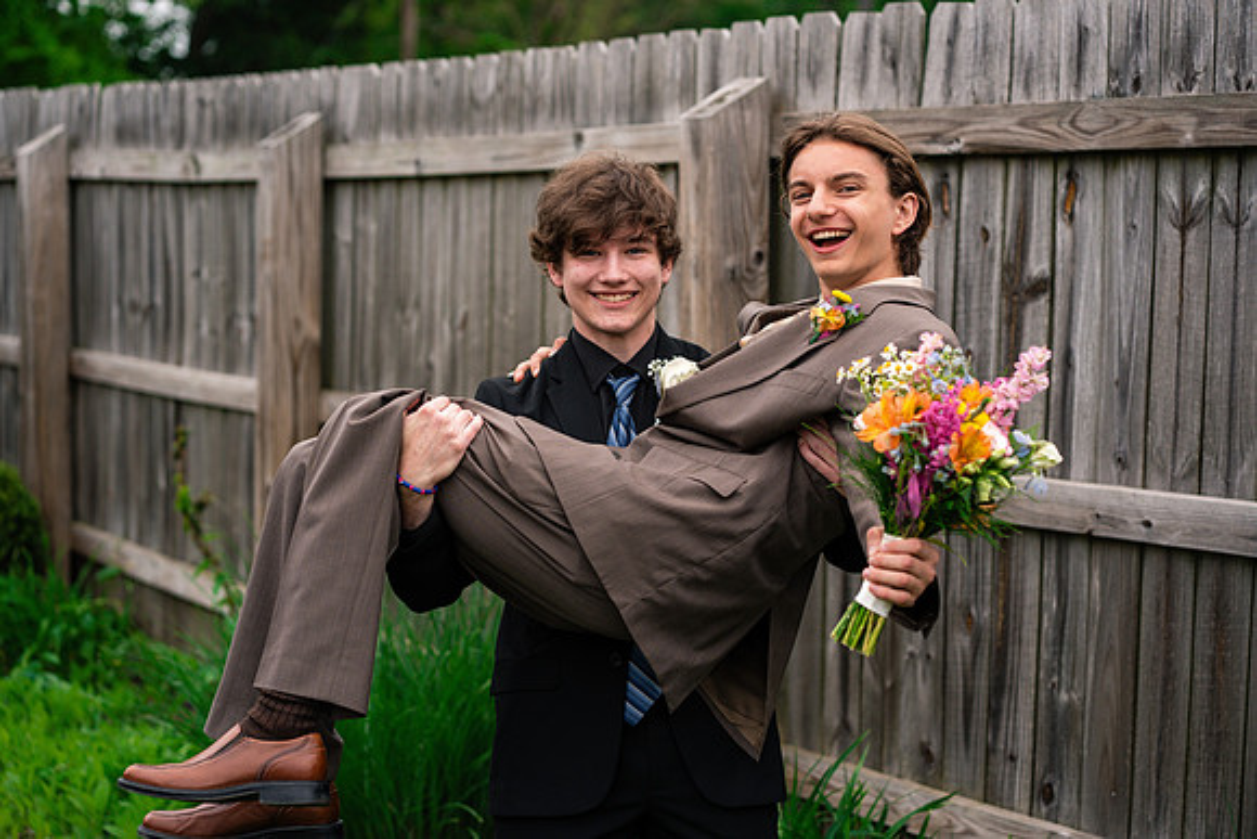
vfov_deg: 16.1
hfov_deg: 23.9
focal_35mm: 85
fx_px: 2968
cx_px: 628
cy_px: 420
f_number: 3.5
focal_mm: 85
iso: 400
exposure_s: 1/1000
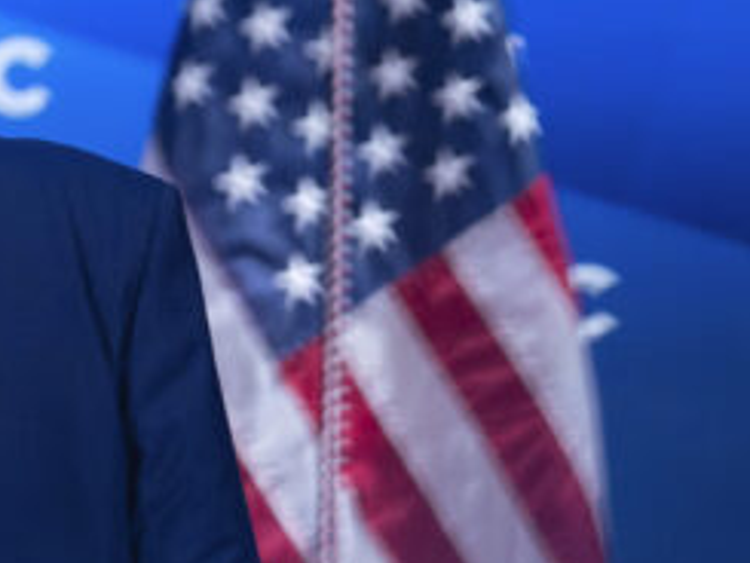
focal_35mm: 1012
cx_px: -99
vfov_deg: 1.5
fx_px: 21937
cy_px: 456
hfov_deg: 2.0
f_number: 3.5
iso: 800
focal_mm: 400
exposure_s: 1/320
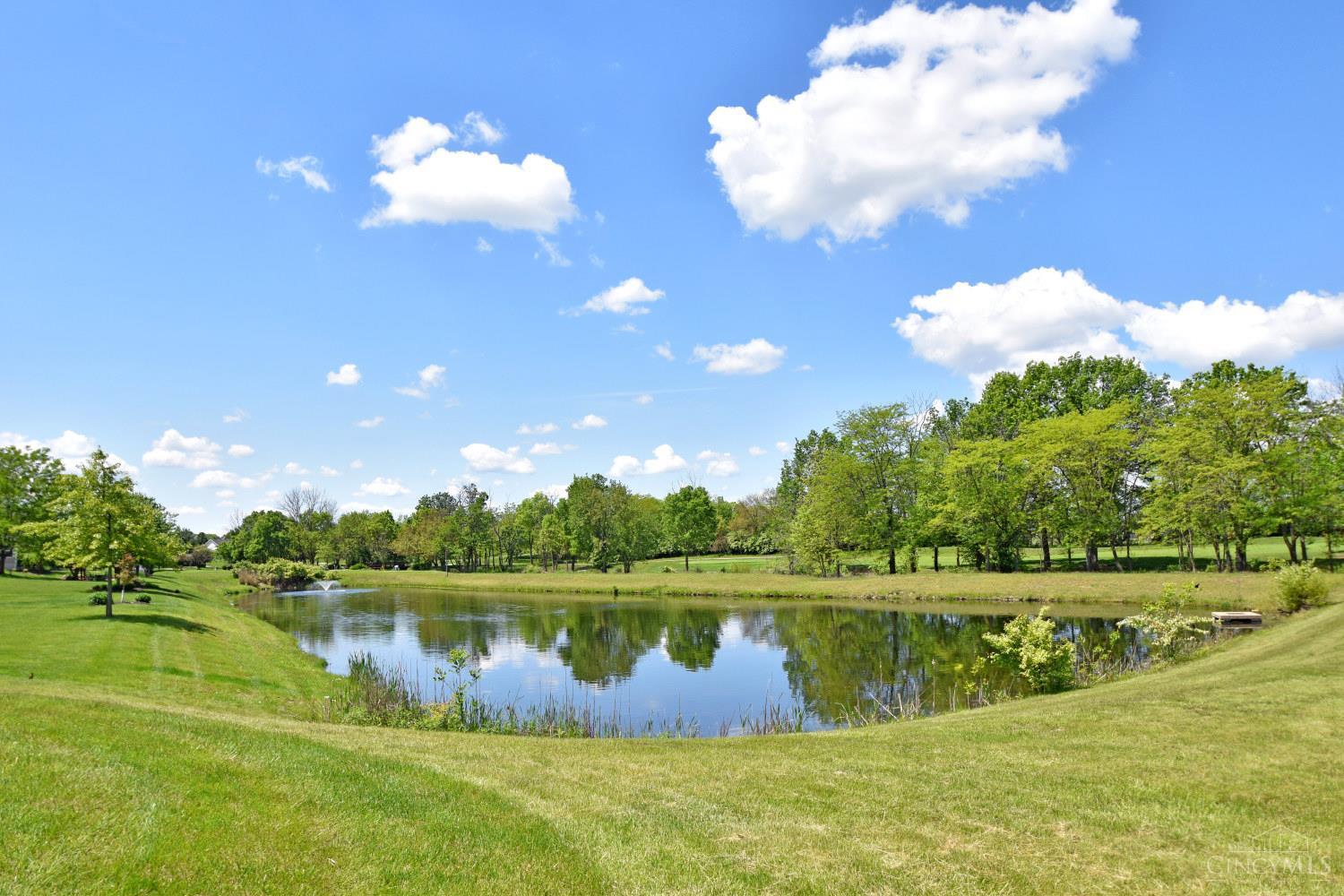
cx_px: 672
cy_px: 448
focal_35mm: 26
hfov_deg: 70.4
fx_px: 952
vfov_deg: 50.4
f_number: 10
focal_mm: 17
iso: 200
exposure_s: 1/400
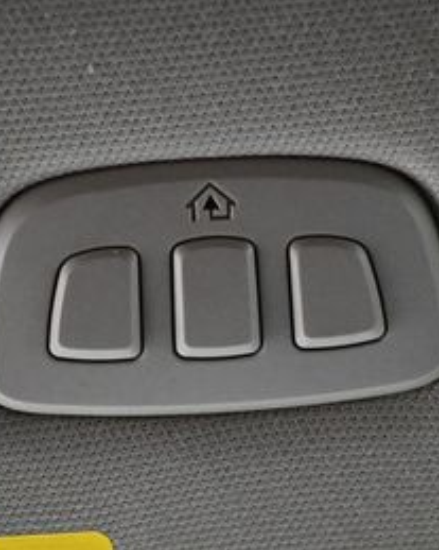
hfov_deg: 15.1
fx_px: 1658
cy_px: 314
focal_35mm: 102
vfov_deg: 18.8
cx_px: 210
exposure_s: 1/80
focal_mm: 22
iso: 3200
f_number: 3.8
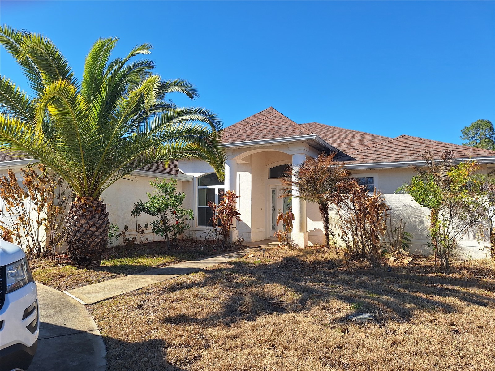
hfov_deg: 73.9
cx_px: 248
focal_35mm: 23
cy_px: 186
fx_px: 329
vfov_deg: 58.9
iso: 40
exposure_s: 1/2033
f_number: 1.8
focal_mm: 5.54
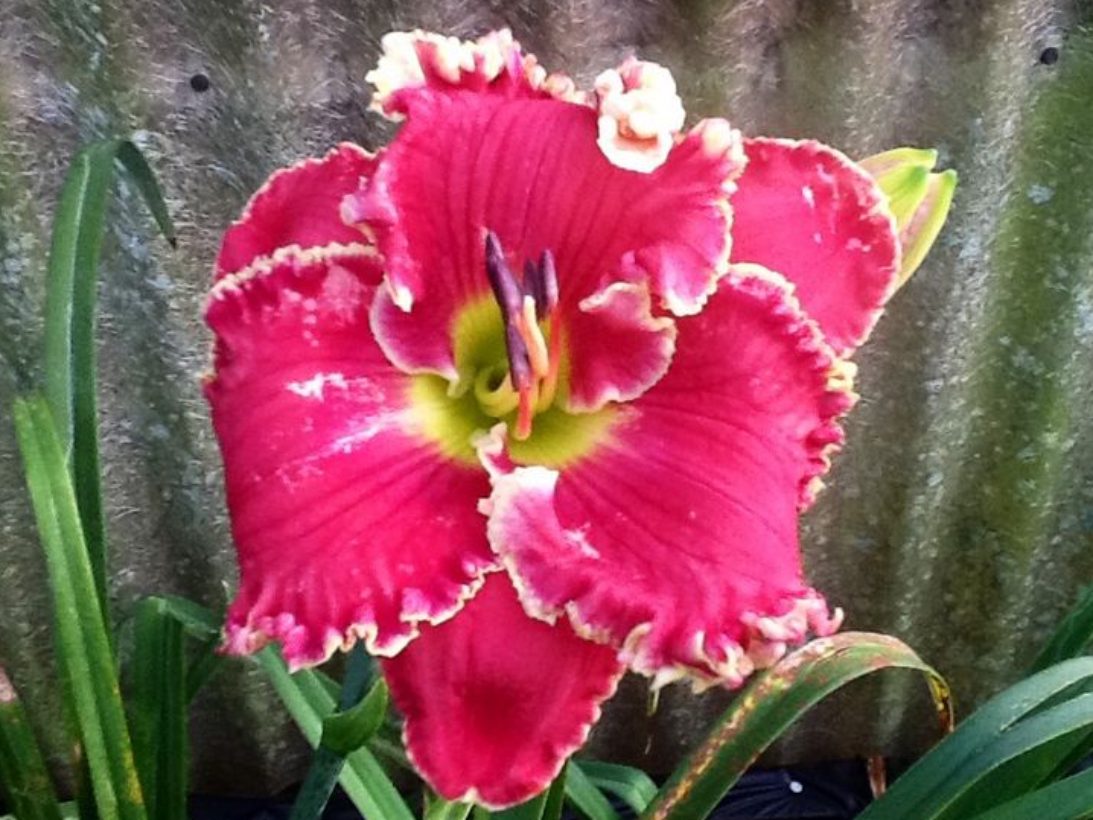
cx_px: 550
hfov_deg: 38.9
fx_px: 1548
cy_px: 386
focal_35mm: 49
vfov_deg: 29.7
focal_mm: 2.03
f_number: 2.4
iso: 125
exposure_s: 1/30
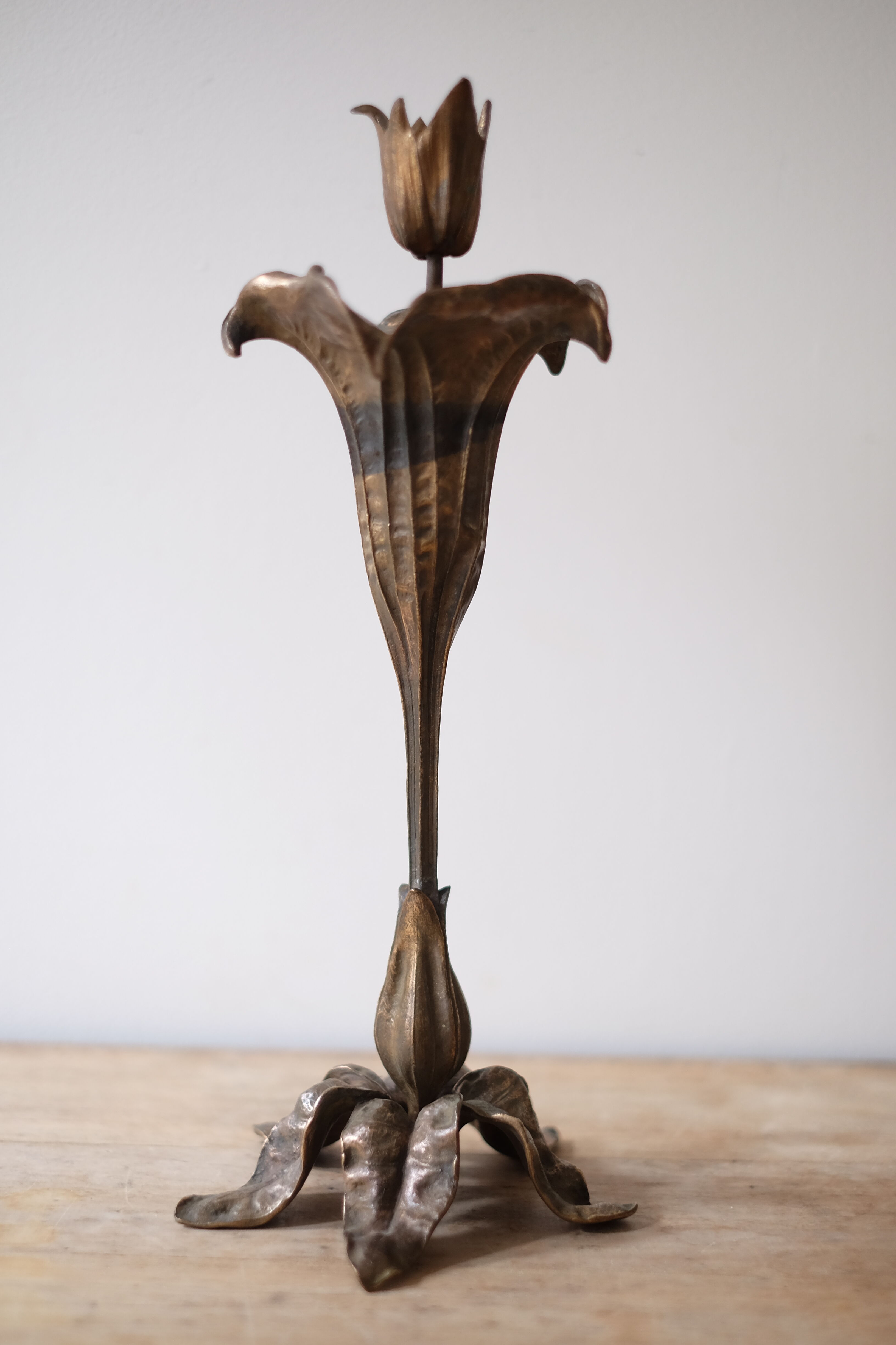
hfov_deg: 25.5
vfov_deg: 37.5
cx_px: 448
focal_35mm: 53
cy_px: 672
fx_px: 1979
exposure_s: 1/60
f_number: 1.4
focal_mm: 35
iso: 250
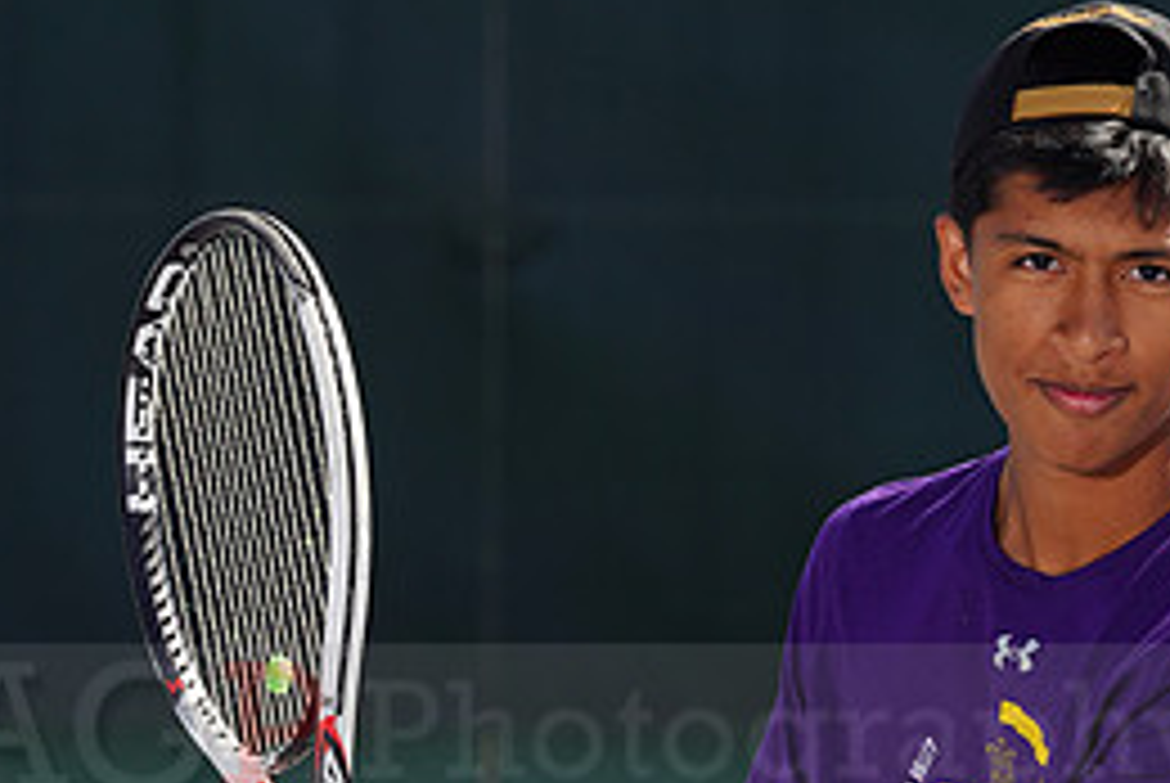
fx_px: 16821
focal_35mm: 517
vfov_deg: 2.7
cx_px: 670
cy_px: 704
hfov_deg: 4.0
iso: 100
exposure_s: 1/250
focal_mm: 232
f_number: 9
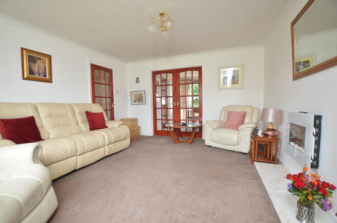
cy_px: 112
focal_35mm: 15
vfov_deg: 77.0
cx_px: 168
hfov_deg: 100.5
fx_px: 140
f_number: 4
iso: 280
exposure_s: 1/60
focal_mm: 10
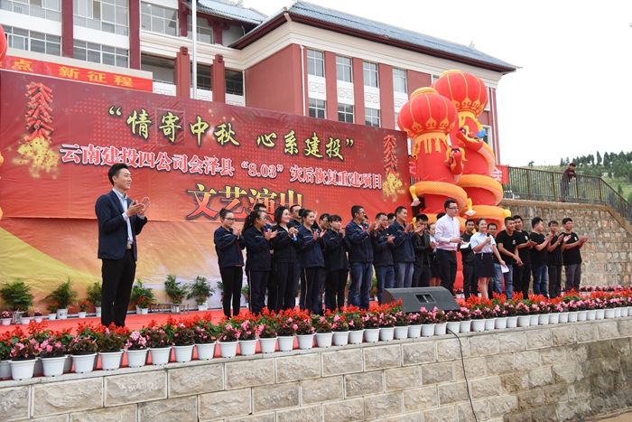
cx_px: 316
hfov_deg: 50.7
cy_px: 211
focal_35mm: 38
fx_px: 667
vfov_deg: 35.1
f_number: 7.1
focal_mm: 38
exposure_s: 1/160
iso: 2500
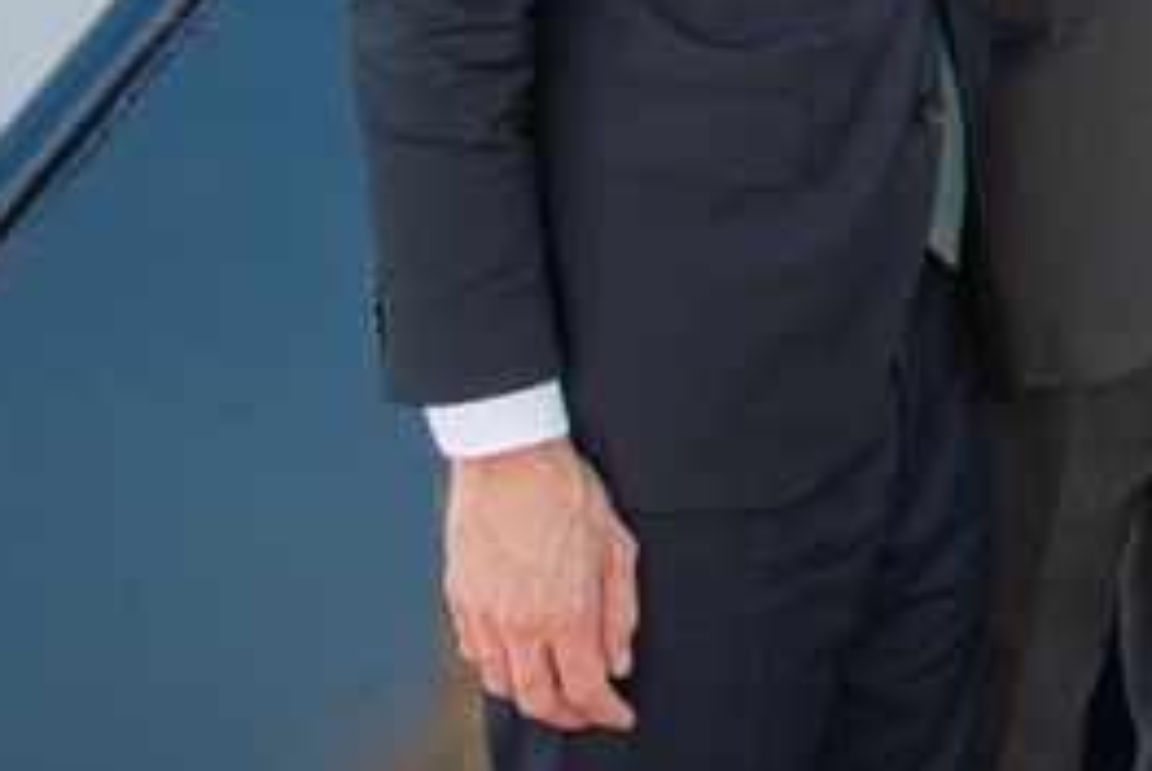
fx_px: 3940
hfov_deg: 13.8
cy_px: -403
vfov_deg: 10.8
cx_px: 2392
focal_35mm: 123
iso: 100
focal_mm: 18
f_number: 5.6
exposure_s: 1/160
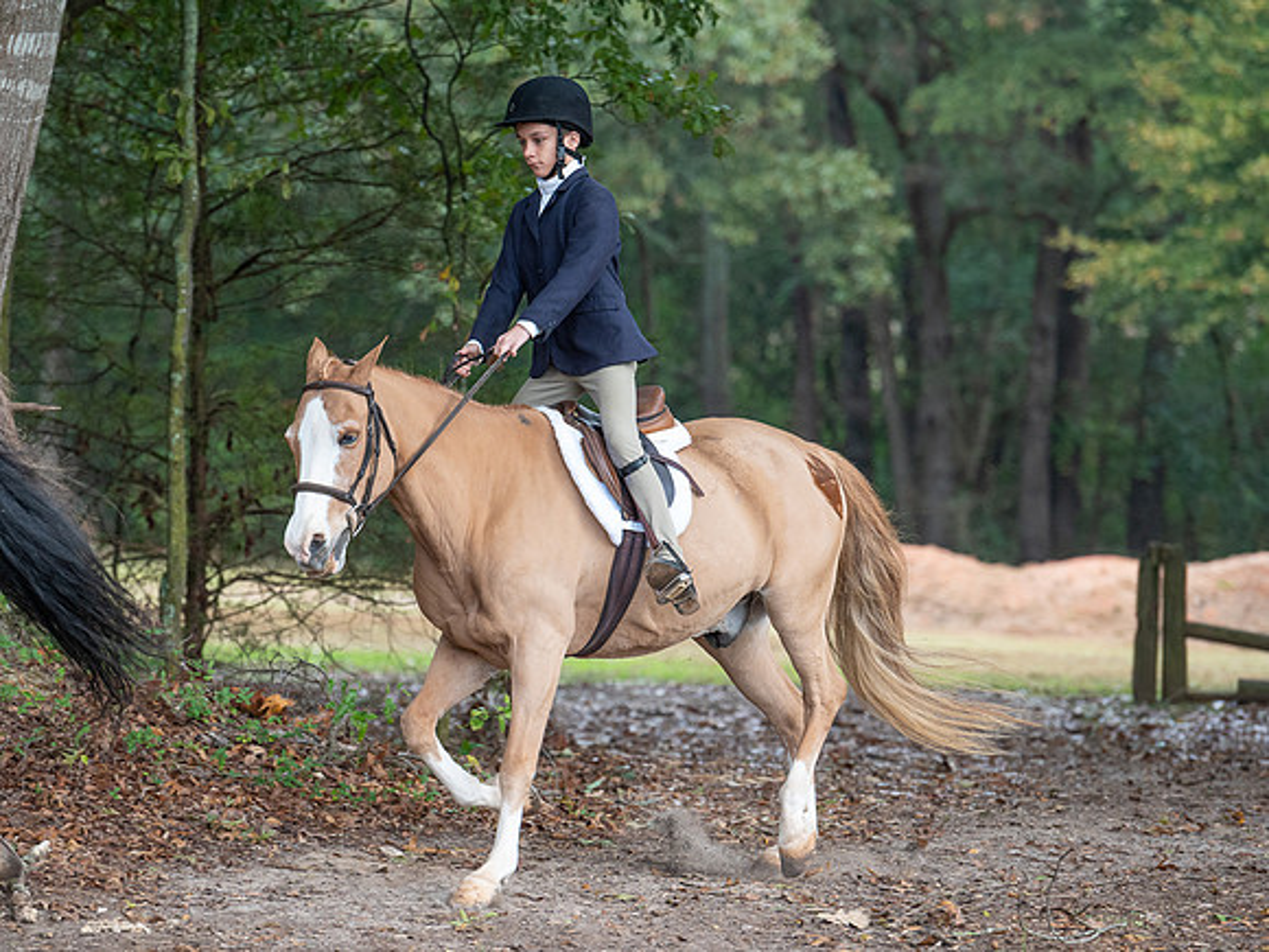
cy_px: 502
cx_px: 516
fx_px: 7738
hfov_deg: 9.4
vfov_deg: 7.0
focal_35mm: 211
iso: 2000
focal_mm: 185
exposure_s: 1/500
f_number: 4
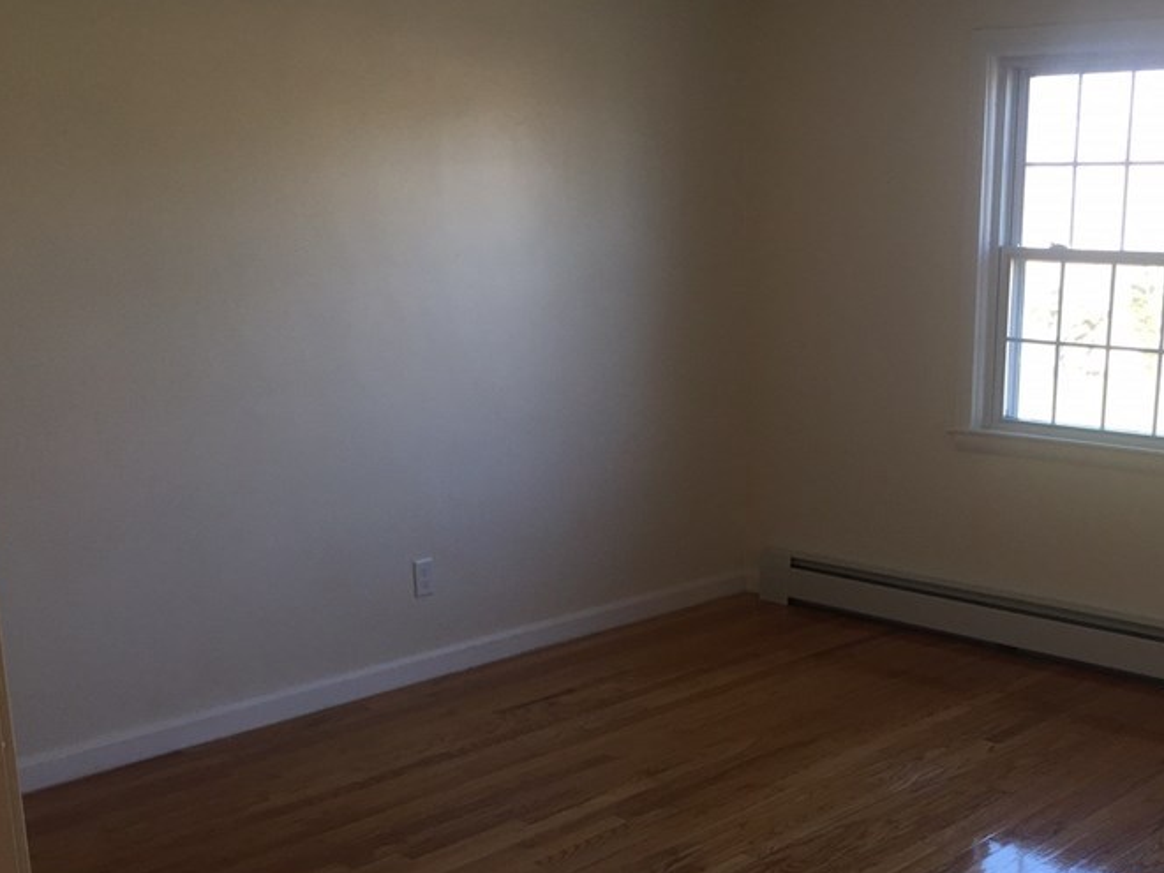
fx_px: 1513
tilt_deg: -15.7
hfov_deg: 41.7
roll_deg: -0.4
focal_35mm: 45
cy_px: 663
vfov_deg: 31.6
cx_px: 746
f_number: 2.2
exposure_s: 1/60
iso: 40
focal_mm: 4.15
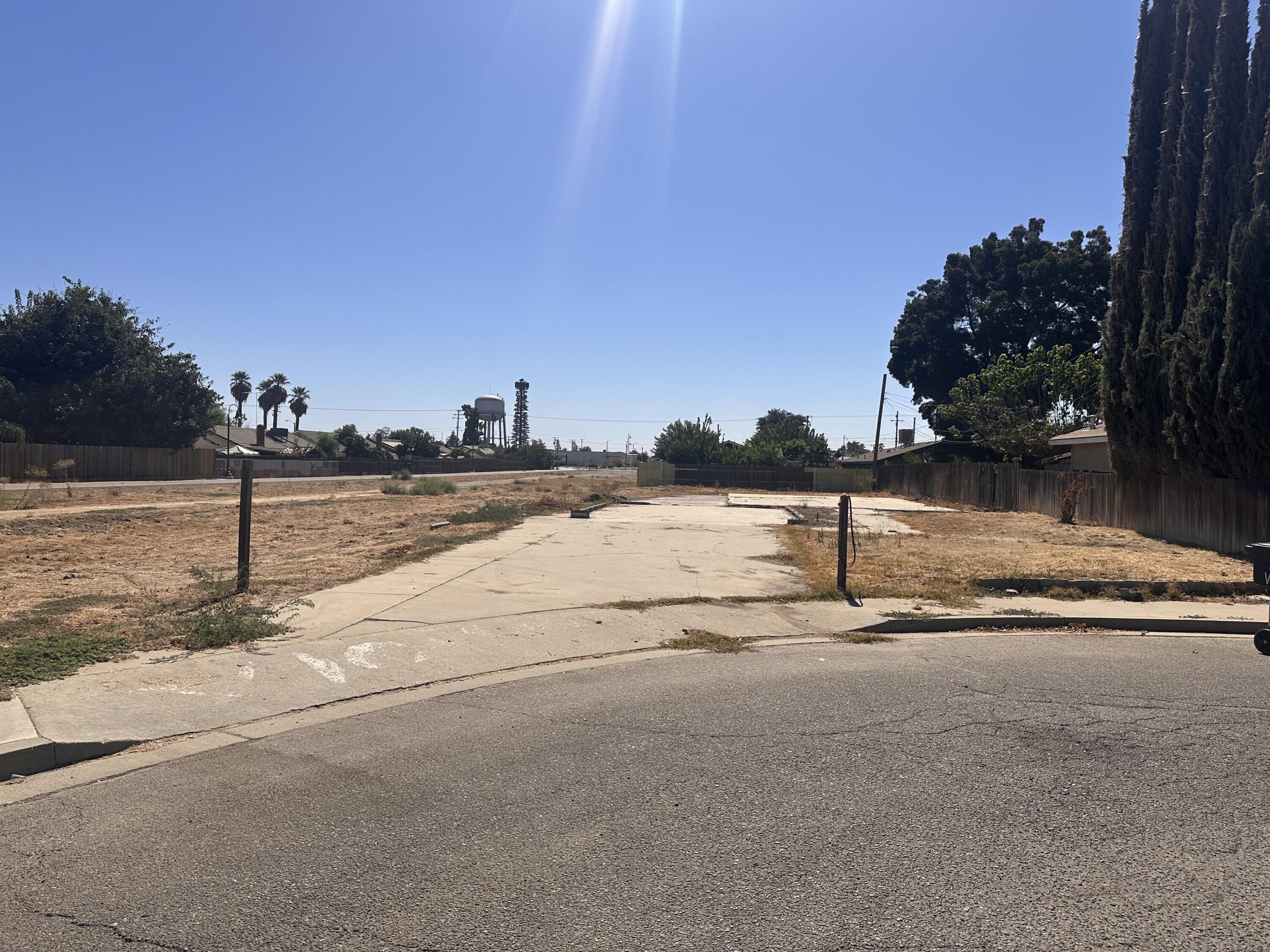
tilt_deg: -1.4
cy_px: 476
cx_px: 635
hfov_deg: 71.6
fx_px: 881
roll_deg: -1.6
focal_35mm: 24
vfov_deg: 56.8
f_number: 1.78
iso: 80
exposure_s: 1/9709
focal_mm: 6.86
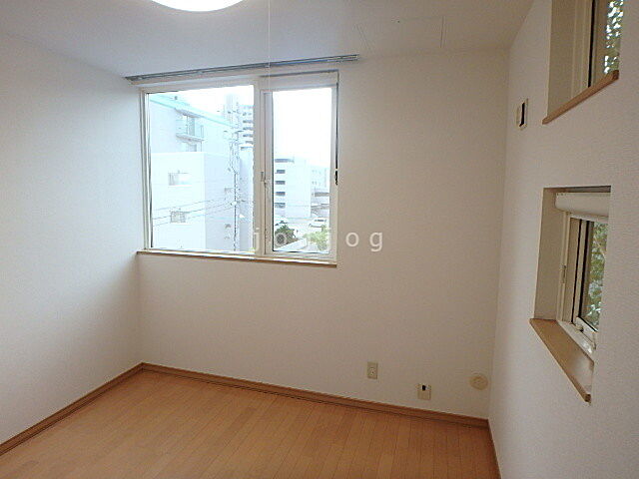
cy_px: 240
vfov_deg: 63.4
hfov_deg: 79.0
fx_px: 388
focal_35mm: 21
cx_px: 320
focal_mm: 3.7
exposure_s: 1/50
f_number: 3.5
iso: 200
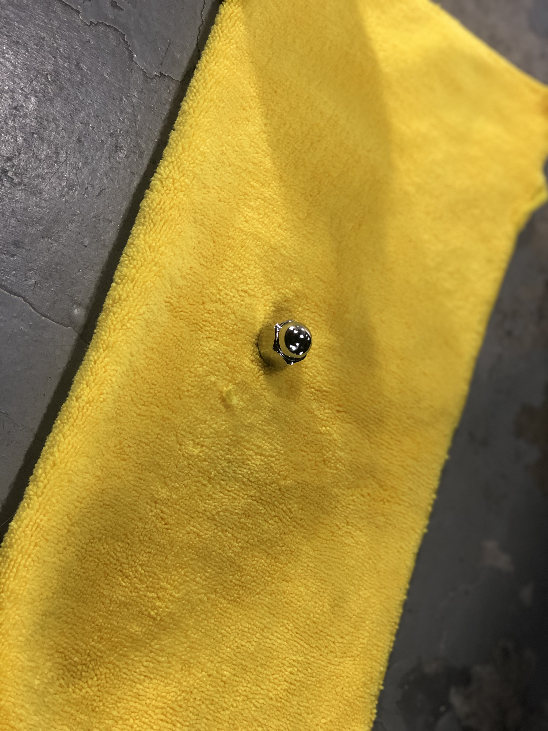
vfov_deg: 33.8
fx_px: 1203
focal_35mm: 57
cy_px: 366
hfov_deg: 25.7
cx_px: 274
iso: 50
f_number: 2.8
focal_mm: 6.6
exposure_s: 1/30
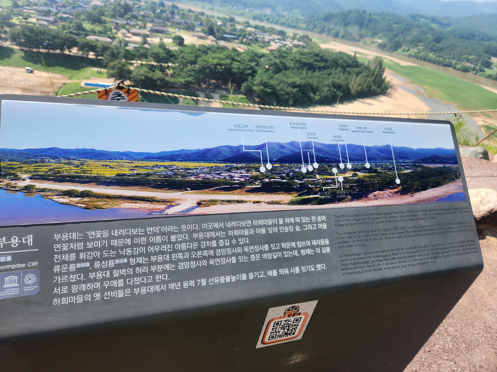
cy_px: 186
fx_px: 330
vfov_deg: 58.9
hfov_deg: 73.9
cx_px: 248
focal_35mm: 23
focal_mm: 5.4
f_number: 1.8
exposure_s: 1/703
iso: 20
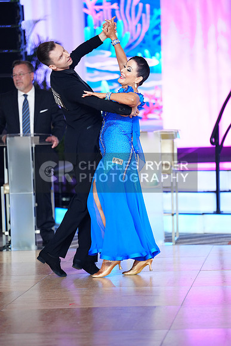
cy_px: 173
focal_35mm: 200
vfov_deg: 10.3
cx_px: 116
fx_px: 1924
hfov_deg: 6.9
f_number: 2.8
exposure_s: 1/500
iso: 2000
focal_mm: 200
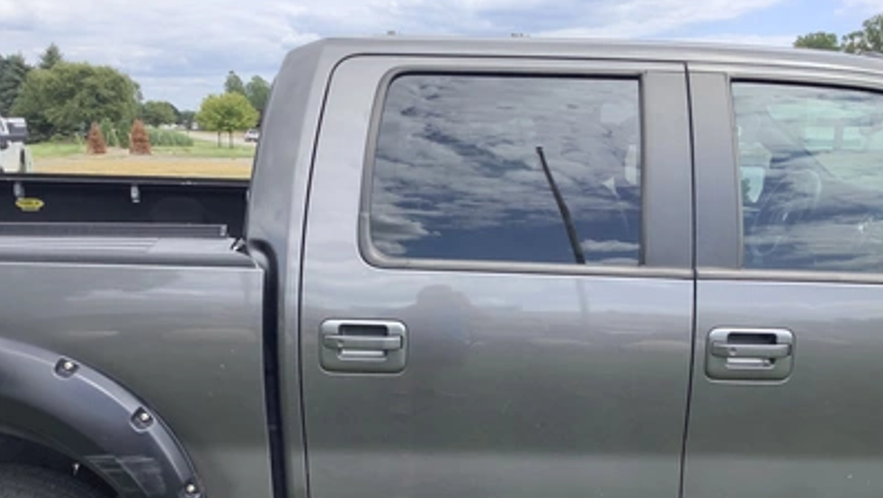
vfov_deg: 34.6
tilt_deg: -11.7
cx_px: 443
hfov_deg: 58.0
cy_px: 305
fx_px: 797
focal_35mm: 34
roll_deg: -1.0
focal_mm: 3.3
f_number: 2.4
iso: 25
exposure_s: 1/409
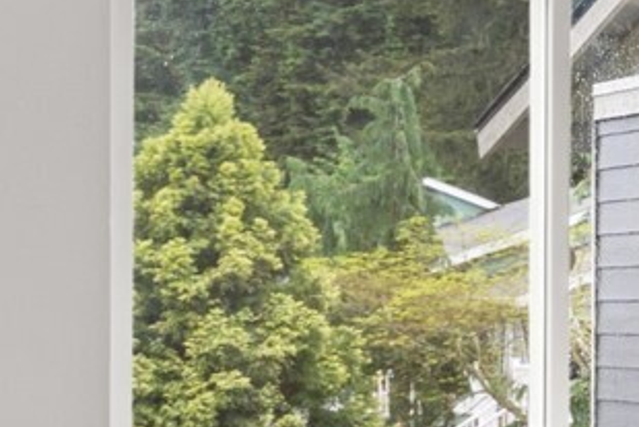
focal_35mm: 93
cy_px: 305
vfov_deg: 14.7
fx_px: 1651
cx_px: 1682
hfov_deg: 13.2
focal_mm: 17
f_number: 8
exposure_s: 1/3
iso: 250
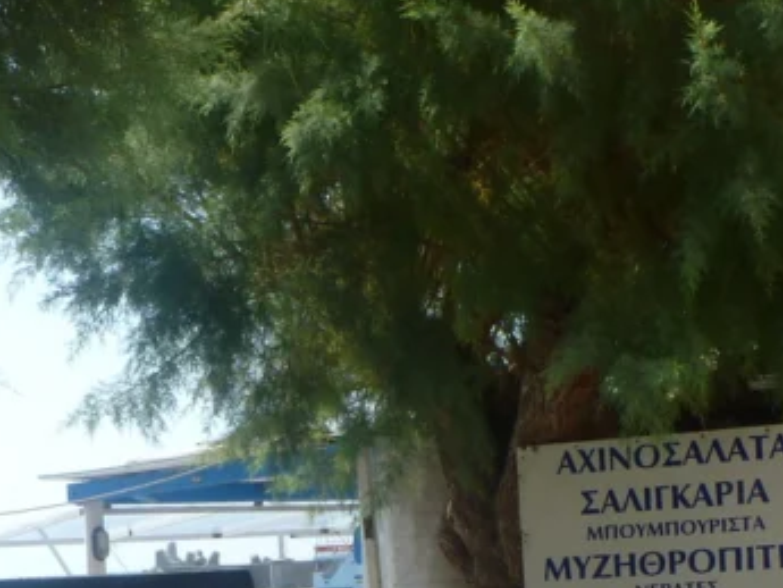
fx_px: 2082
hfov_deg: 21.2
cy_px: 720
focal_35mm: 92
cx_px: 272
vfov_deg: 15.4
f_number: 3.5
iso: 100
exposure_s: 1/500
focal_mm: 5.5
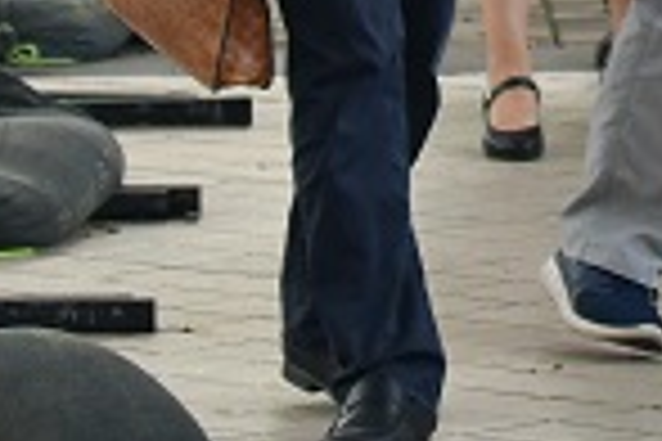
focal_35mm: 557
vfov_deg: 2.5
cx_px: 1058
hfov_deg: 3.7
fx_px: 10242
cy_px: -504
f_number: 4.5
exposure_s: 1/320
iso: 1250
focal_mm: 78
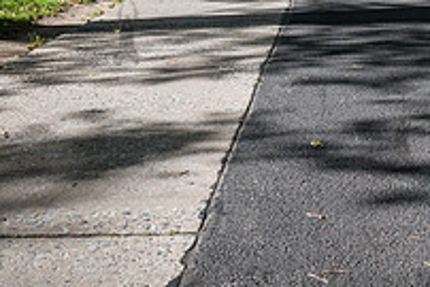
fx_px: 873
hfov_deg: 26.8
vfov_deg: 17.6
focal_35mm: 73
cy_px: -76
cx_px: 379
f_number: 4.5
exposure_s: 1/800
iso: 250
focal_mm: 24
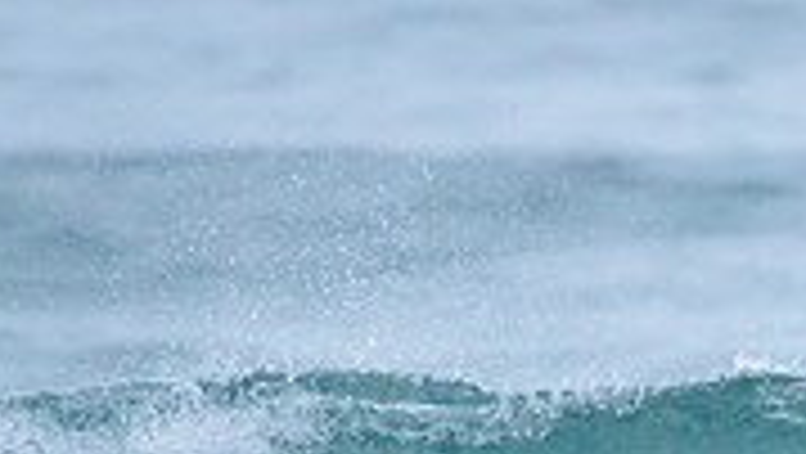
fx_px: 44594
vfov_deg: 0.6
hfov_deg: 1.0
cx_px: 668
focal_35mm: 2085
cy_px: 632
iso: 2500
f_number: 5.6
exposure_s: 1/1250
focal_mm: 500
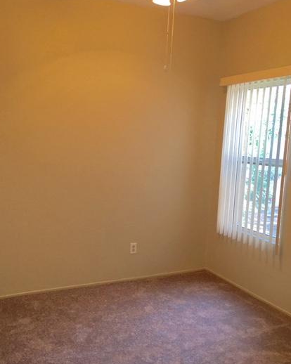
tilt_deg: -6.6
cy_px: 188
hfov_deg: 42.2
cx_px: 135
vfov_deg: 51.5
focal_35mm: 35
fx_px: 377
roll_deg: -3.0
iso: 64
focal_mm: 4.15
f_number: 2.2
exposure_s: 1/30
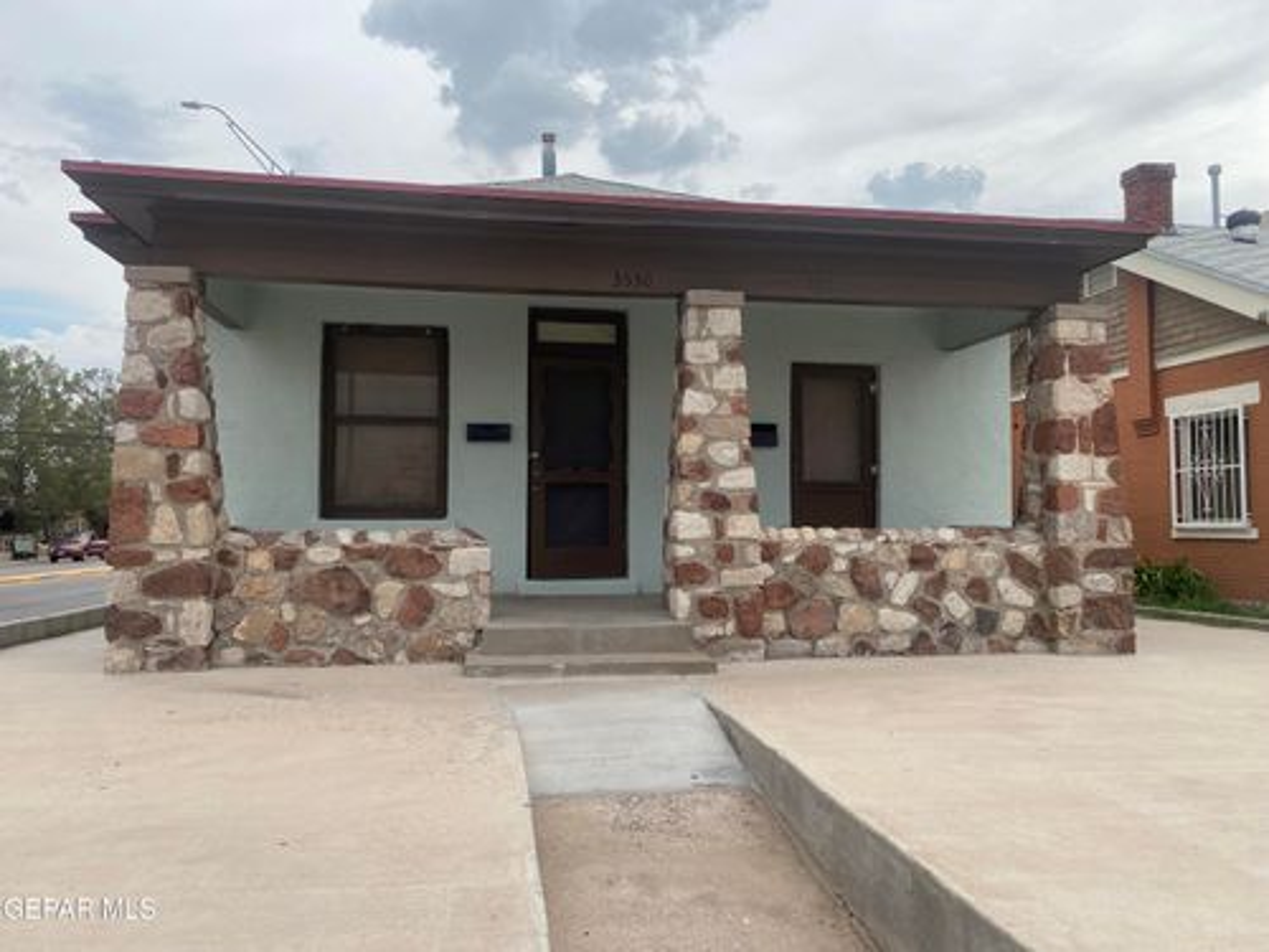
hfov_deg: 67.3
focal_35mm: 26
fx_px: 953
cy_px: 476
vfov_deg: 53.1
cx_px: 634
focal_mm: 4.25
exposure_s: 1/2105
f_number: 1.8
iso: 32
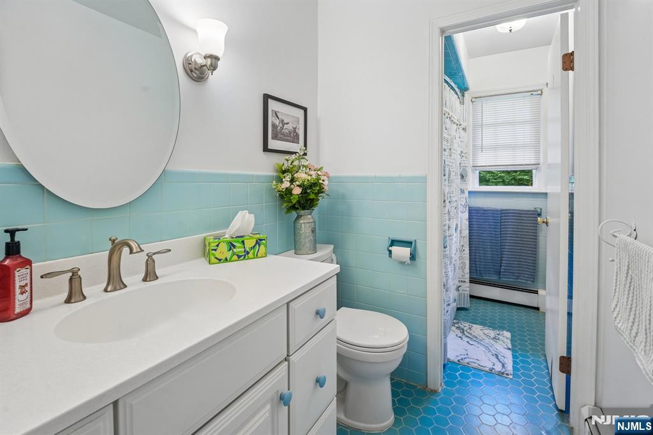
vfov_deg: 81.2
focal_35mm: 14
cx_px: 326
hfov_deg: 104.3
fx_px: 254
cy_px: 218
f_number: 7.1
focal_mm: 14
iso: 1000
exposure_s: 1/40
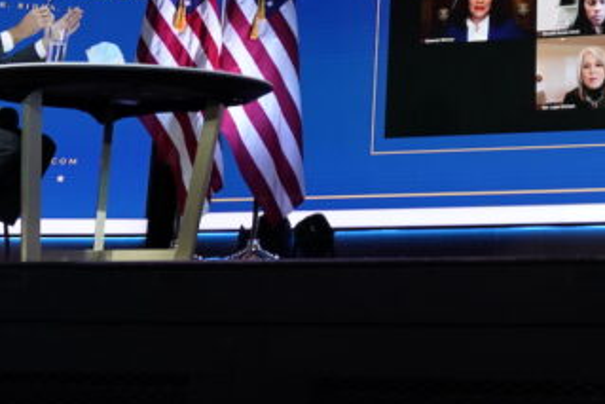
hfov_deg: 24.6
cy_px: -183
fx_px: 1295
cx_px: 652
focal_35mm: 77
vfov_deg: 16.3
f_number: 3.2
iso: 1000
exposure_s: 1/200
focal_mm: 24
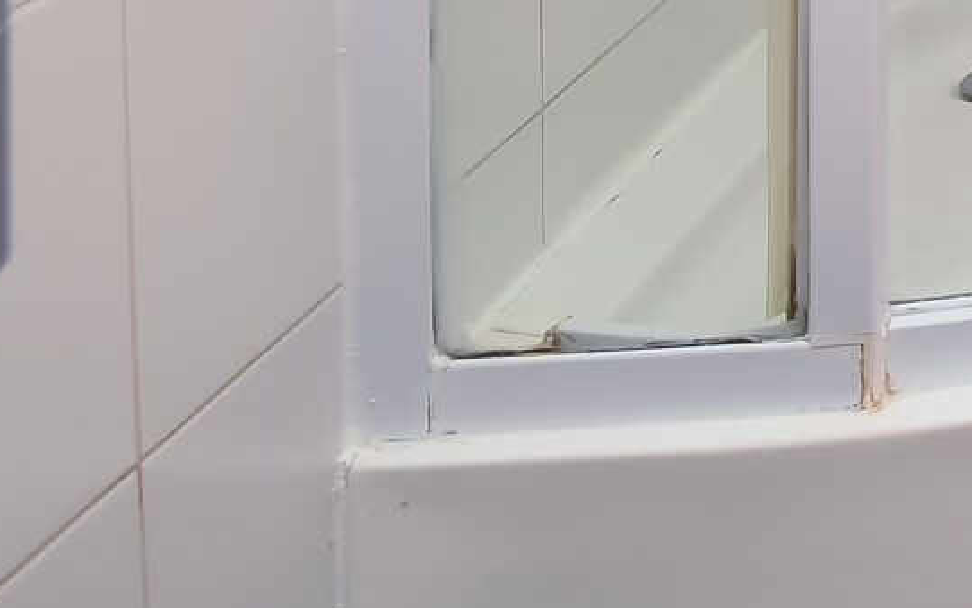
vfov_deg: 12.8
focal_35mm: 79
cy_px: -851
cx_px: 2039
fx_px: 2093
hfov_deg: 17.2
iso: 160
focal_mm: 10
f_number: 8
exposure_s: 1/100
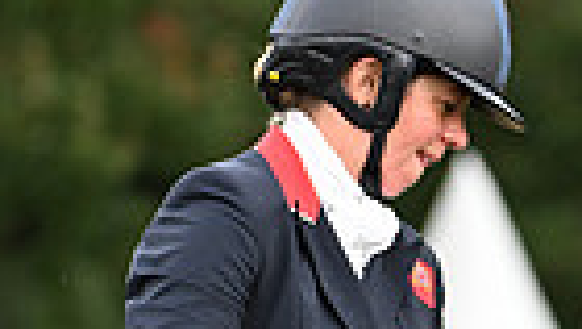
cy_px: 269
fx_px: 14703
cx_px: 1031
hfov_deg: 2.3
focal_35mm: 952
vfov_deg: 1.3
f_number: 5.6
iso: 2200
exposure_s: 1/1000
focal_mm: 220
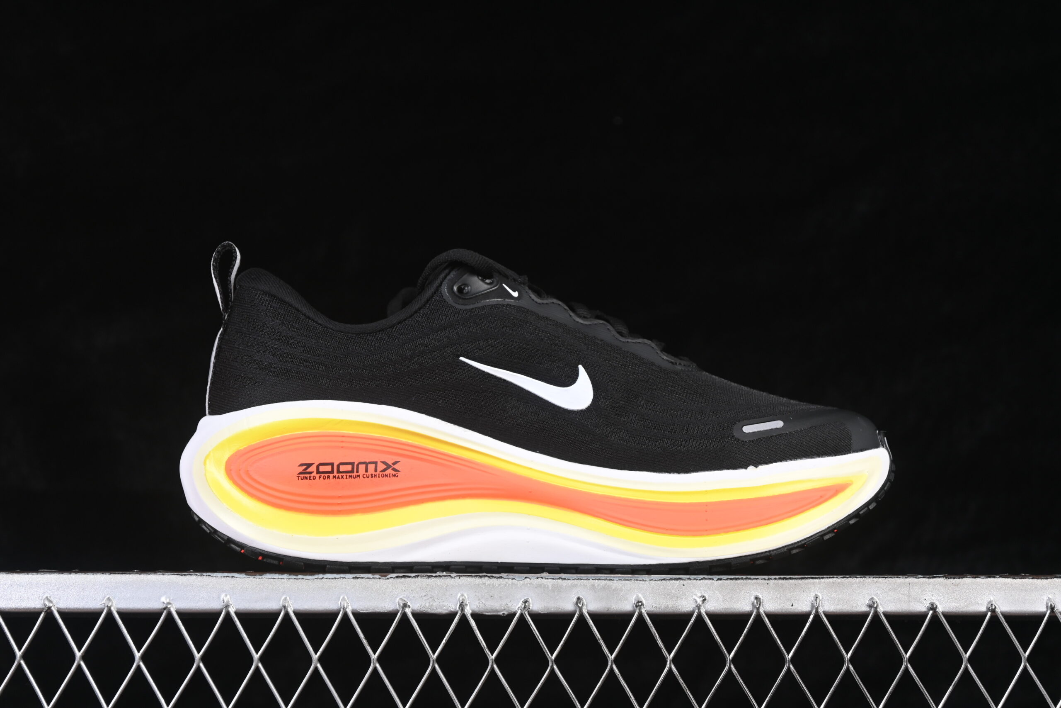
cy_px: 354
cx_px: 530
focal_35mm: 75
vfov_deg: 18.2
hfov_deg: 27.0
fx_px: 2210
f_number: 6.3
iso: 160
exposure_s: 1/60
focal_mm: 50
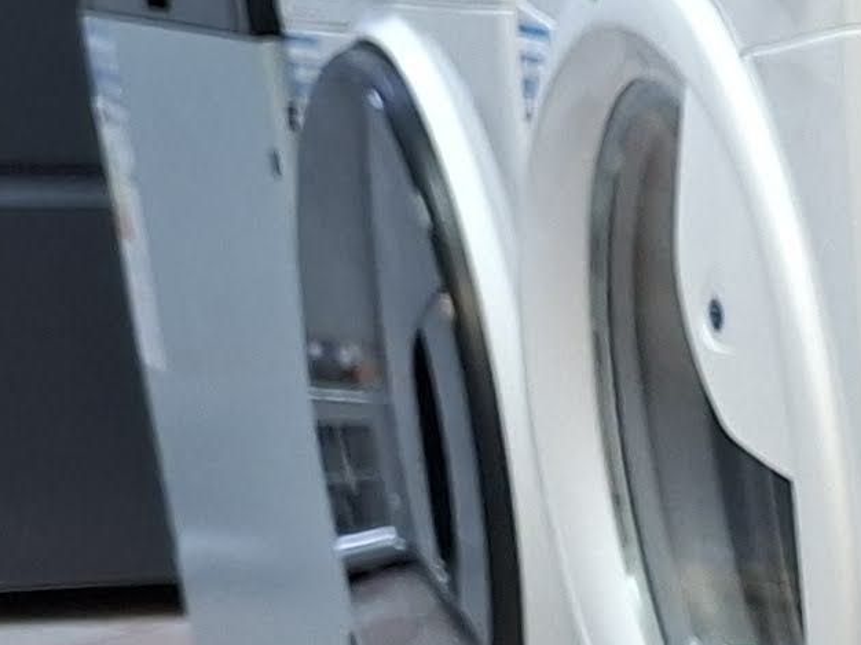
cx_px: 2320
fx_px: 3655
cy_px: 1554
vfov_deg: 9.1
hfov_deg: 10.6
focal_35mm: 147
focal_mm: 5.54
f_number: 1.8
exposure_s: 1/33
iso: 320
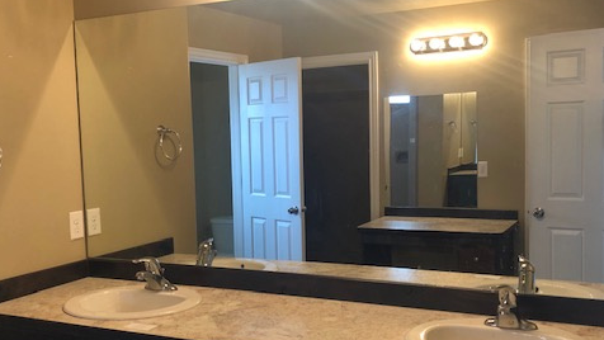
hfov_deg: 49.4
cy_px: 189
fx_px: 657
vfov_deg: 29.0
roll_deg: +1.5
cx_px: 317
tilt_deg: -4.1
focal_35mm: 41
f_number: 1.8
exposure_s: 1/30
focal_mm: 3.99
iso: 40
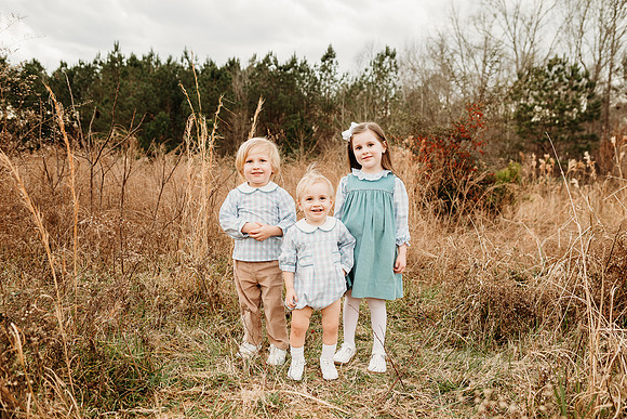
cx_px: 340
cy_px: 227
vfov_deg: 49.5
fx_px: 453
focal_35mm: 26
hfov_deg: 69.2
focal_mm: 24
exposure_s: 1/400
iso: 160
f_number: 3.2
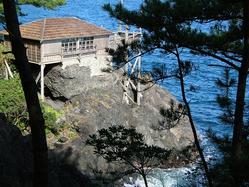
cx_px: 124
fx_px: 511
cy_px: 94
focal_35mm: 71
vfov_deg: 20.7
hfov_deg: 27.4
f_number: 4.6
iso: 50
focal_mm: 11.7
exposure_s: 1/148
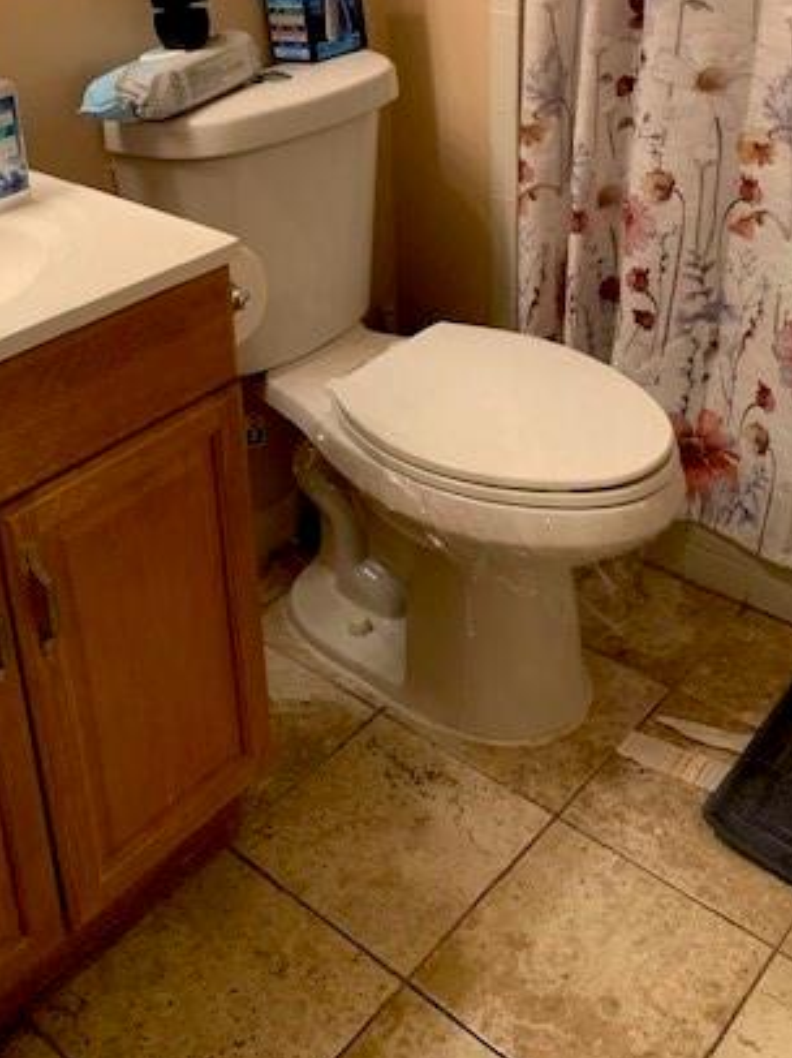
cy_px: 242
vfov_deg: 44.0
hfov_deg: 35.1
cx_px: 393
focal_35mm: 41
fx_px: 1252
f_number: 1.8
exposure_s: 1/60
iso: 200
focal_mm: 4.25
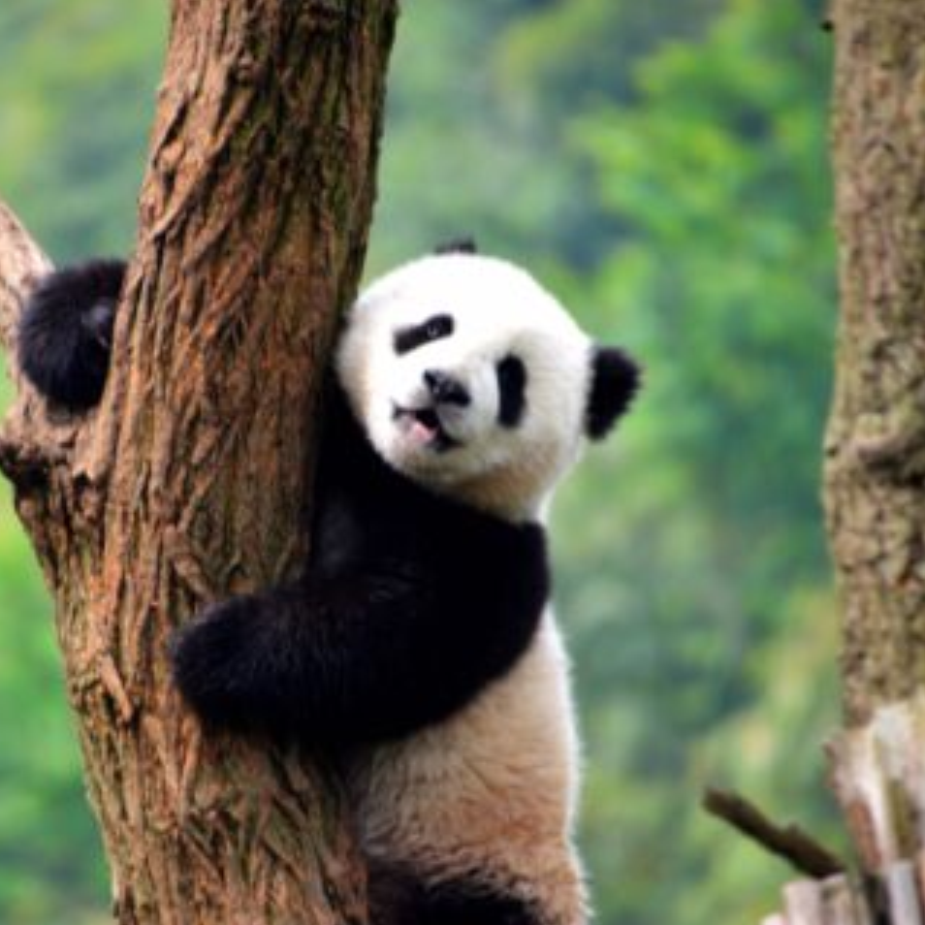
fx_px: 17535
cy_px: 462
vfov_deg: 3.0
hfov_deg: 3.0
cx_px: 281
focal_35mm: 580
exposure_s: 1/500
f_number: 6.3
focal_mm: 300
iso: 400
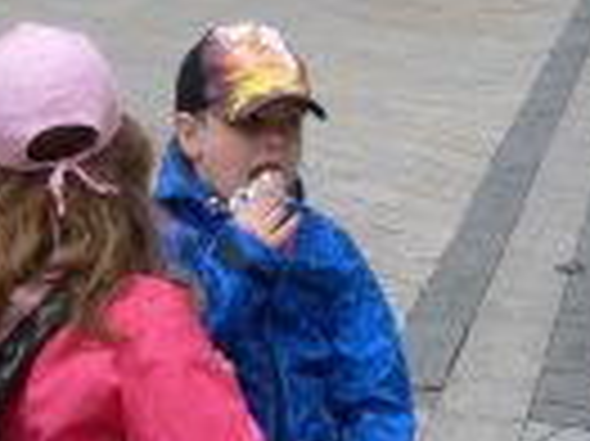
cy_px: 108
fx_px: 2469
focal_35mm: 145
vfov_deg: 10.2
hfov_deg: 13.1
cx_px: -207
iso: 100
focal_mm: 7.4
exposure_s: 1/125
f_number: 5.6
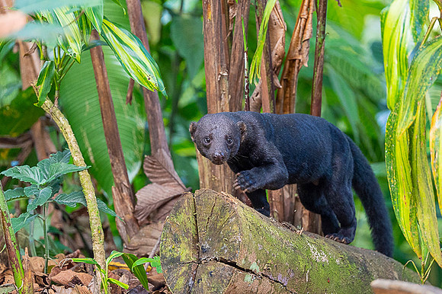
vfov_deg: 3.2
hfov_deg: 4.8
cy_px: 159
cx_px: 245
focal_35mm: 429
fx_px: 5260
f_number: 4
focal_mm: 300
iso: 2500
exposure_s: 1/500
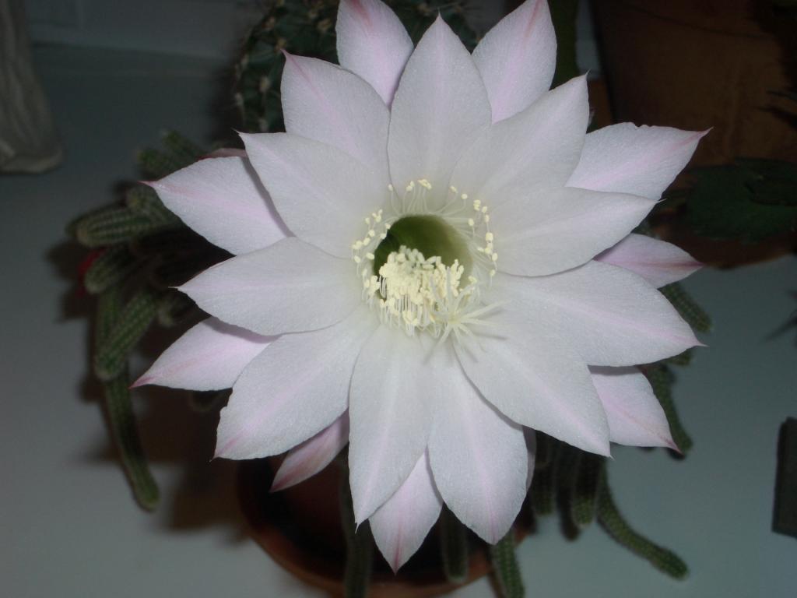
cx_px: 398
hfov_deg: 31.2
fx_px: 1427
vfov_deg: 23.7
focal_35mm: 62
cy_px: 299
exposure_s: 1/60
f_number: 5.6
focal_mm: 10.2
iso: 50
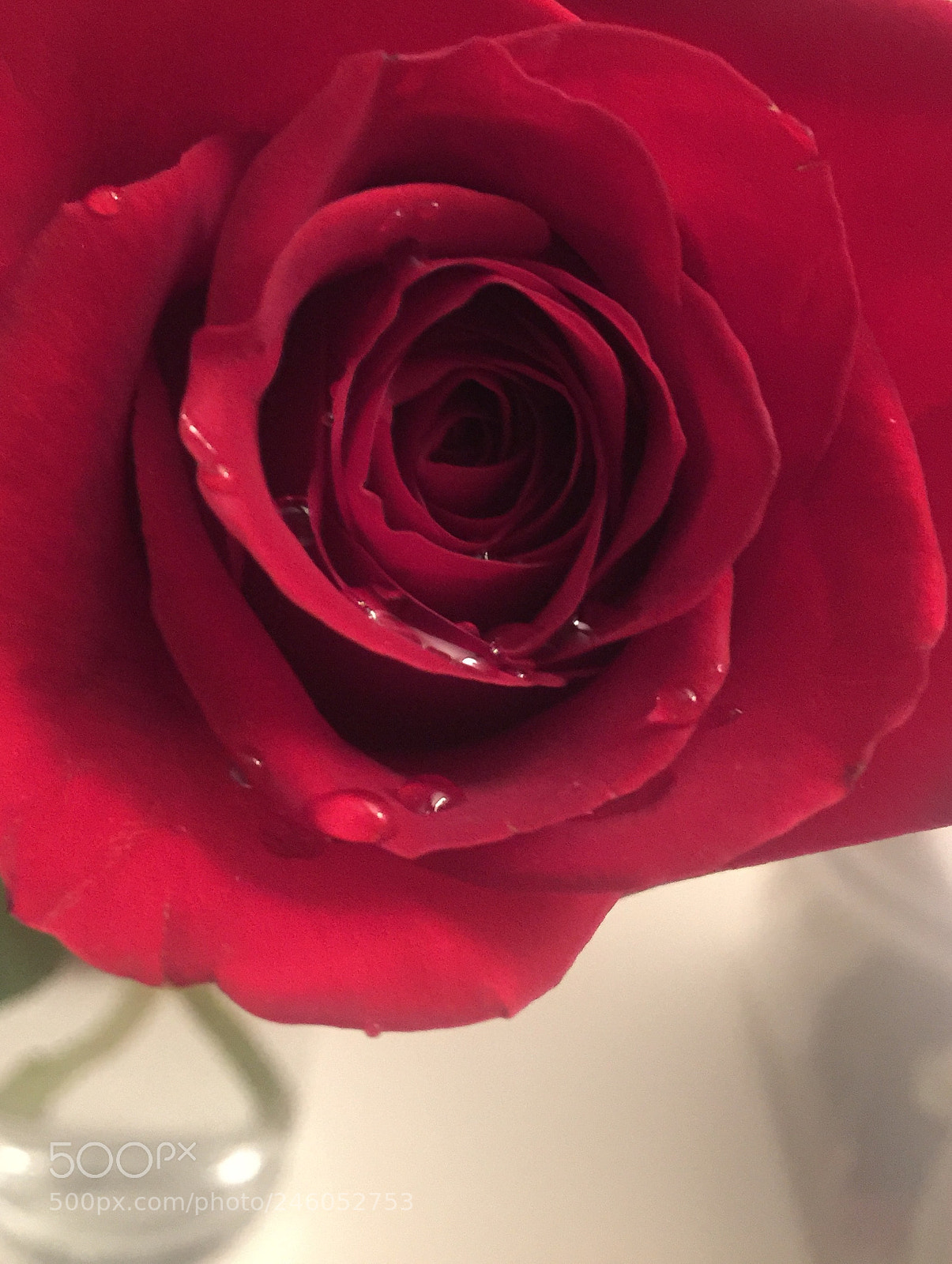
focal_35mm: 29
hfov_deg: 48.3
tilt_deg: -23.5
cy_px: 632
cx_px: 476
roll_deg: -5.3
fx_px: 1061
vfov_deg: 61.6
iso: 160
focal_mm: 4.15
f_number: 2.2
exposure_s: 1/4
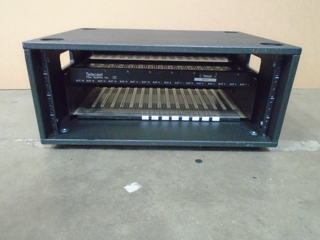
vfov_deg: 53.1
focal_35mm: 26
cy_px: 120
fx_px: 240
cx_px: 160
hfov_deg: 67.3
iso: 800
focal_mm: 4.6
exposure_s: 1/20
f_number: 3.2
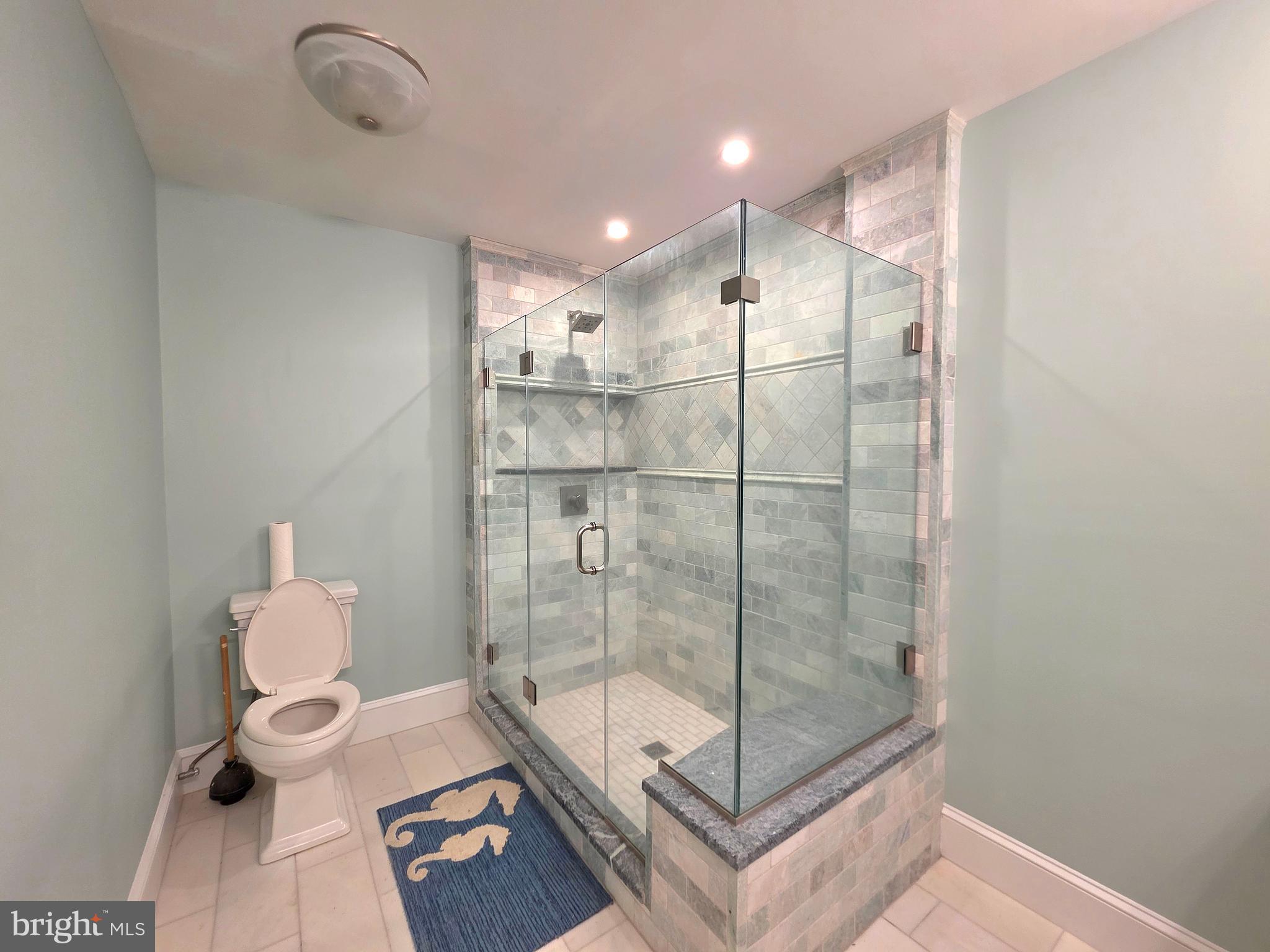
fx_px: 477
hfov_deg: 106.2
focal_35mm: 13
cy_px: 476
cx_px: 635
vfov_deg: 89.9
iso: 160
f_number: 1.9
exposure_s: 1/60.2
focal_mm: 2.2
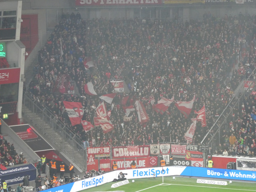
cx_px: 128
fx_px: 1183
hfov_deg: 12.3
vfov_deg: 9.3
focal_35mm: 160
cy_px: 96
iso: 640
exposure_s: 1/80
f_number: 5.5
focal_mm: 28.7
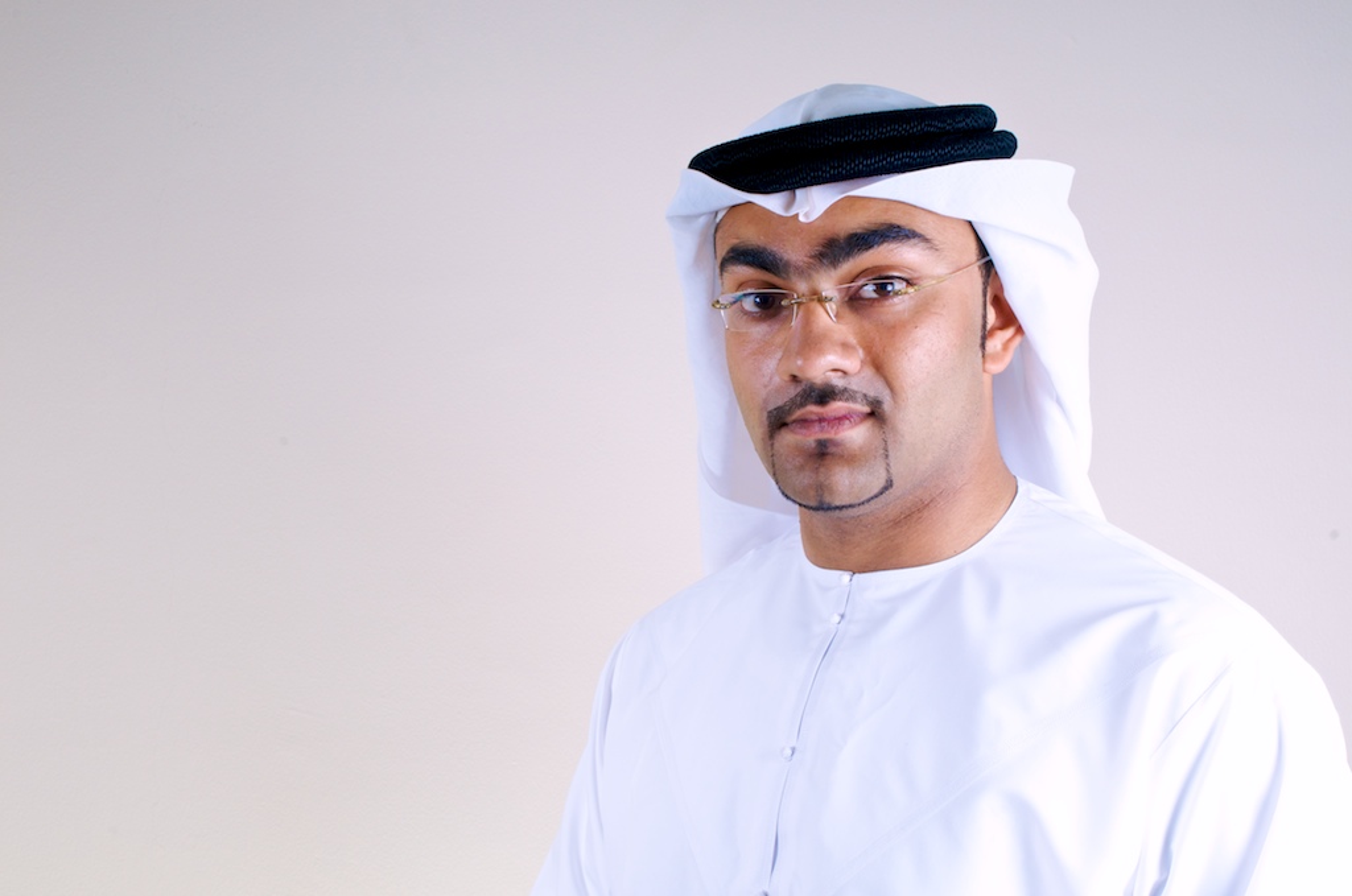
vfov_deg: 25.0
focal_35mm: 54
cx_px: 676
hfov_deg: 36.9
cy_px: 448
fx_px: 2024
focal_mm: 36
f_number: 13
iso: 200
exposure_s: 1/200
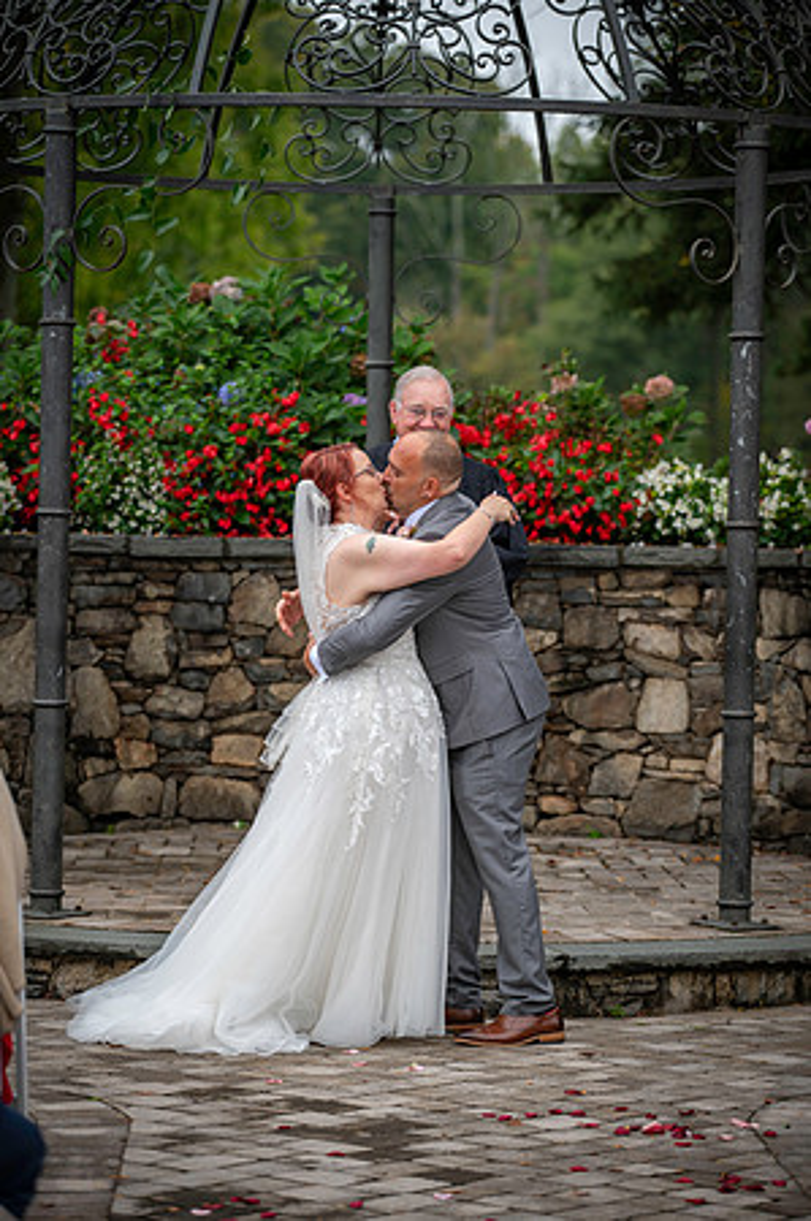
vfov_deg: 17.1
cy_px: 610
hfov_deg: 11.4
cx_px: 406
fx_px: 4064
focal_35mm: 120
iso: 320
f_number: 3.2
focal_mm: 120
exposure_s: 1/160
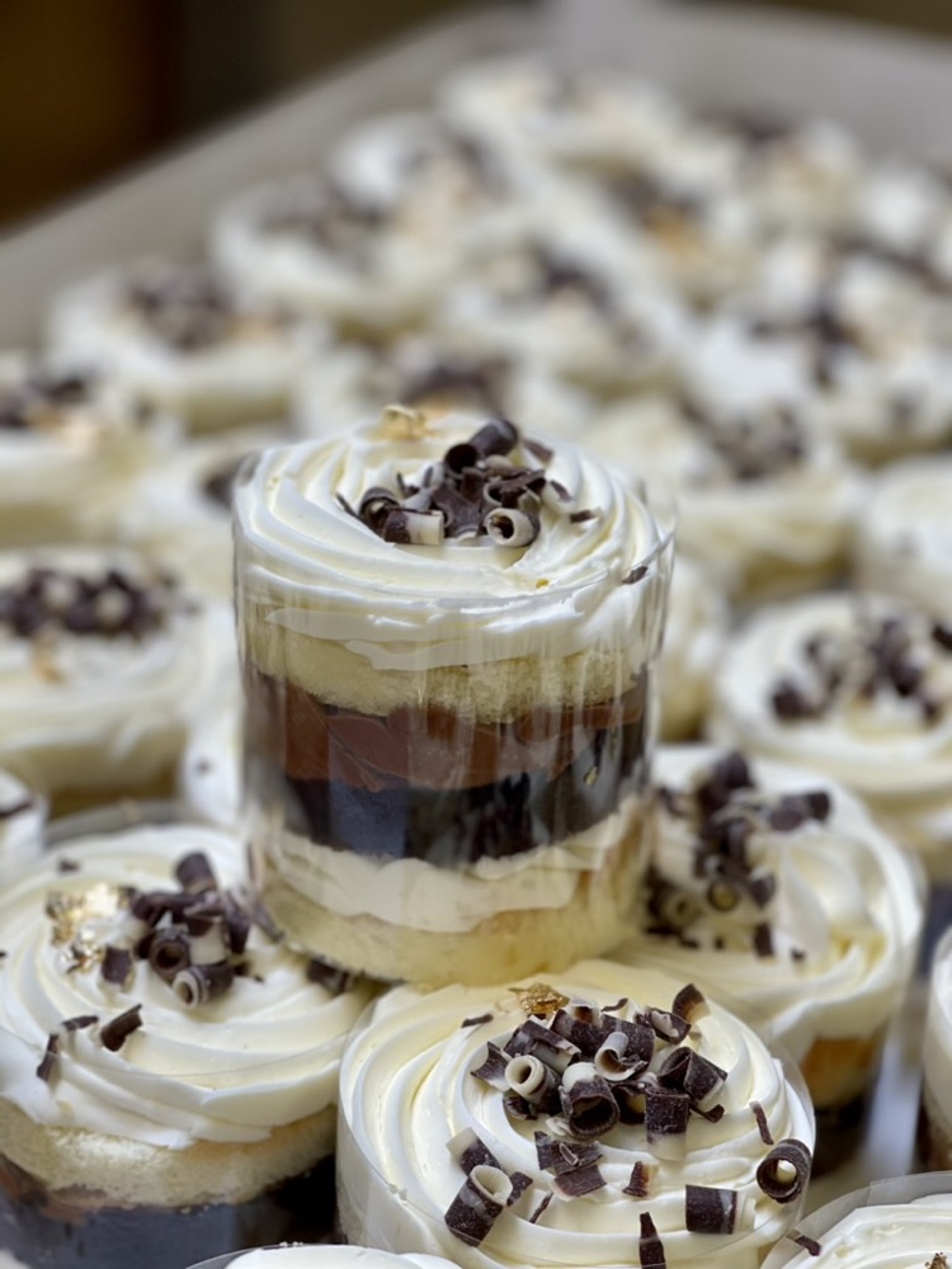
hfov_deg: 22.9
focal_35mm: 64
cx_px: 476
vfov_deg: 30.3
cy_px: 634
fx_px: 2347
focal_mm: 7.5
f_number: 2.2
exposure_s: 1/75
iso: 80
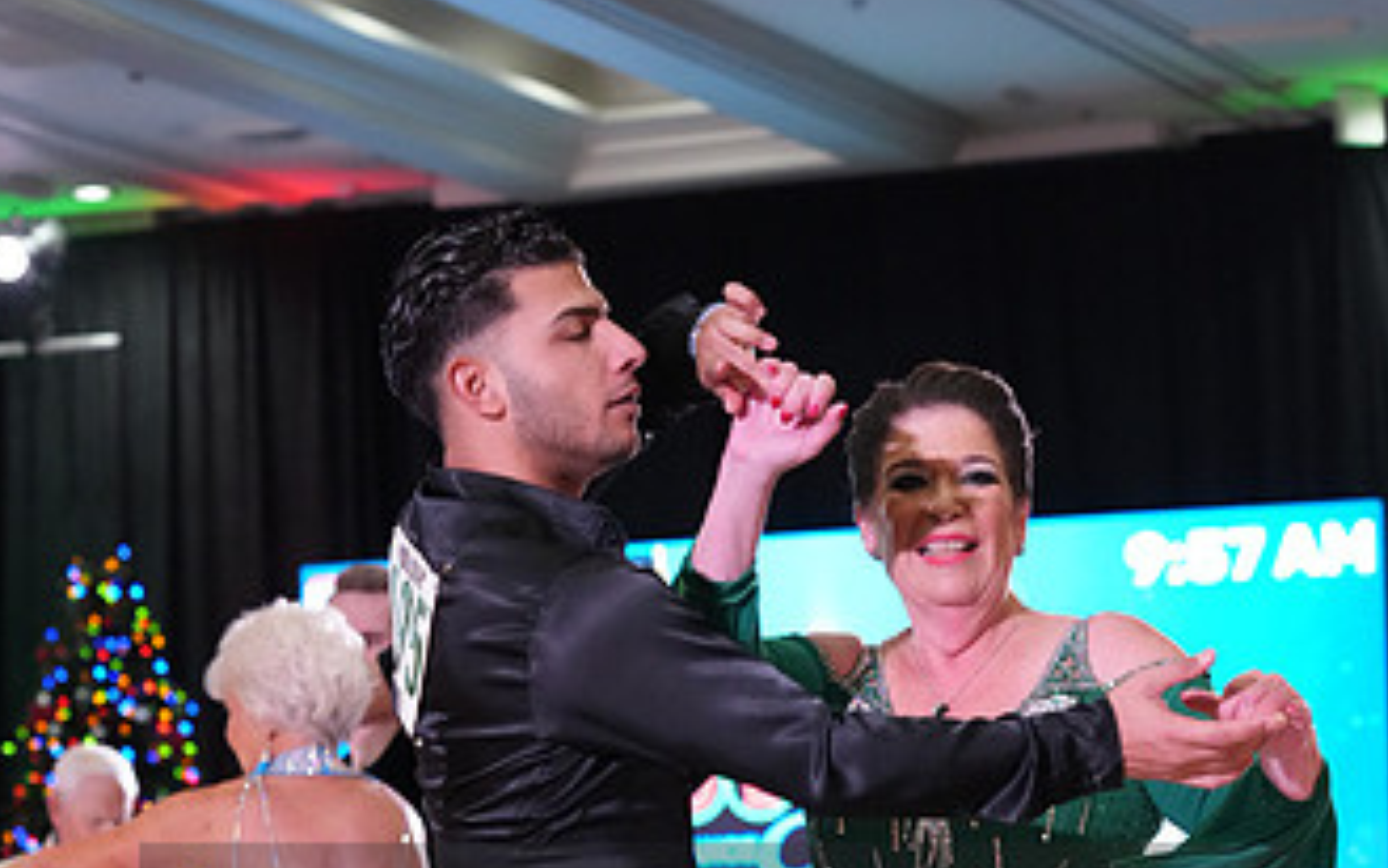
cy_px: 986
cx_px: 724
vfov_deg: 8.1
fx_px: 6056
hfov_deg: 13.1
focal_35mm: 160
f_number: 5
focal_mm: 89
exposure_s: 1/320
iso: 5000
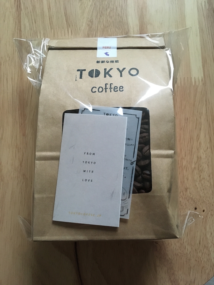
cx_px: 107
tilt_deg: -86.4
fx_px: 239
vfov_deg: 61.7
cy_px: 142
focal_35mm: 29
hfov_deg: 48.2
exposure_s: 1/30
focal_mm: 4.15
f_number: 2.2
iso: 200
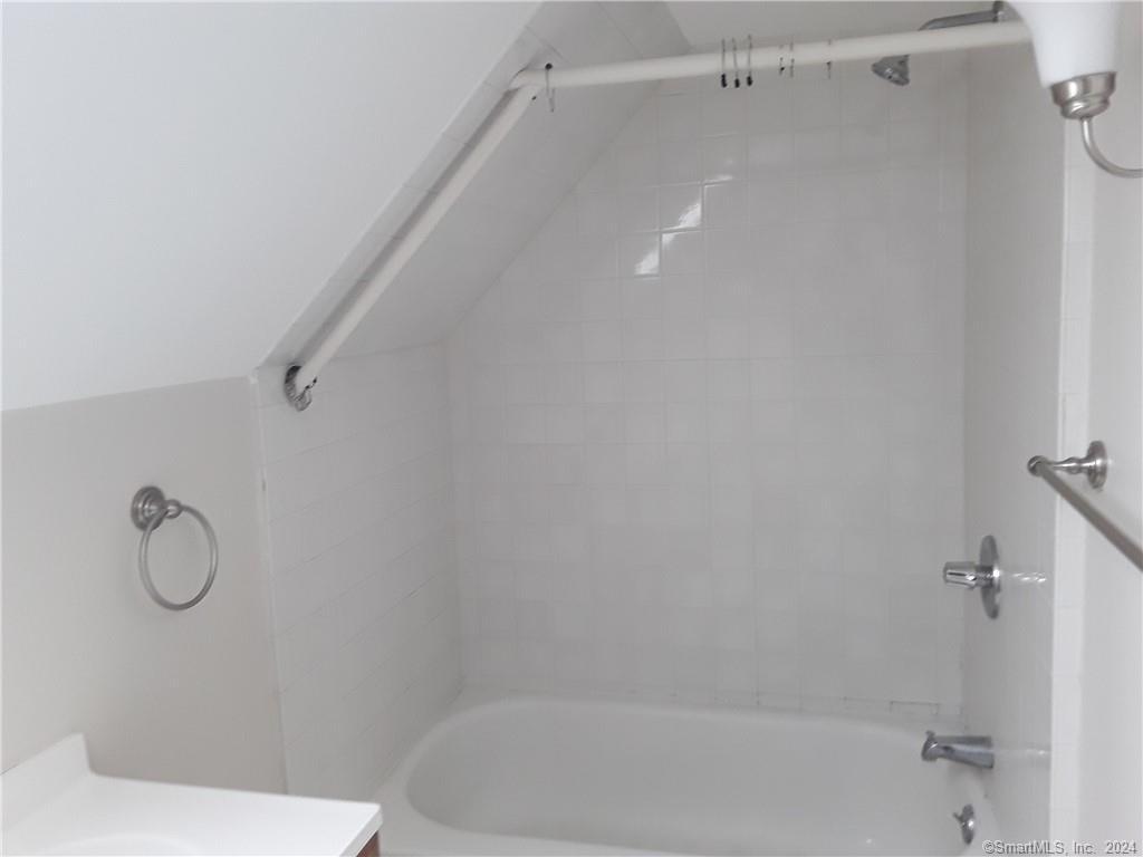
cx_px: 572
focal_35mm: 27
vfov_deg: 51.4
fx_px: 892
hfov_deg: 65.3
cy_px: 428
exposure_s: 1/30
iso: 64
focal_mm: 2.91
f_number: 1.9
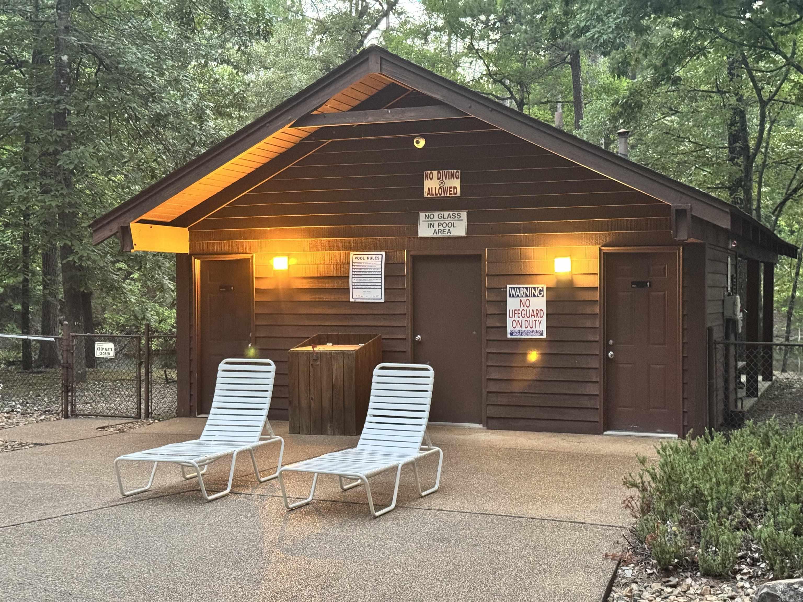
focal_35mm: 48
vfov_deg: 30.3
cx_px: 402
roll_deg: +0.4
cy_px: 301
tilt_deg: -0.7
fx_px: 1113
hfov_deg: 39.7
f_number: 1.78
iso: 640
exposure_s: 1/24
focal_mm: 6.76
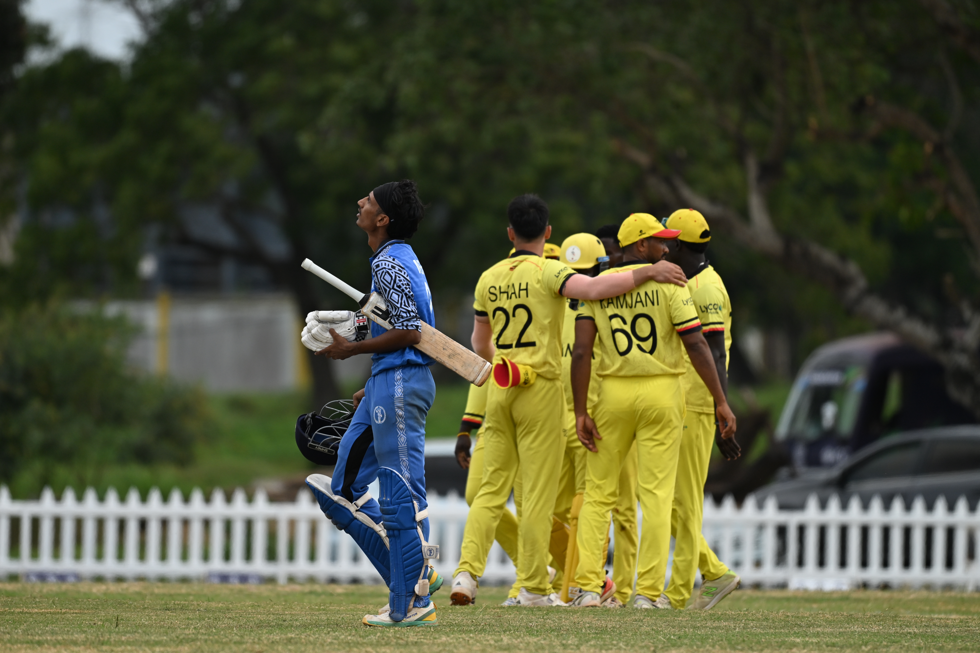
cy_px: 326
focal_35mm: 600
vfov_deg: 2.3
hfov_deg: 3.4
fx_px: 16332
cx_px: 490
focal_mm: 600
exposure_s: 1/1250
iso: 500
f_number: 6.3
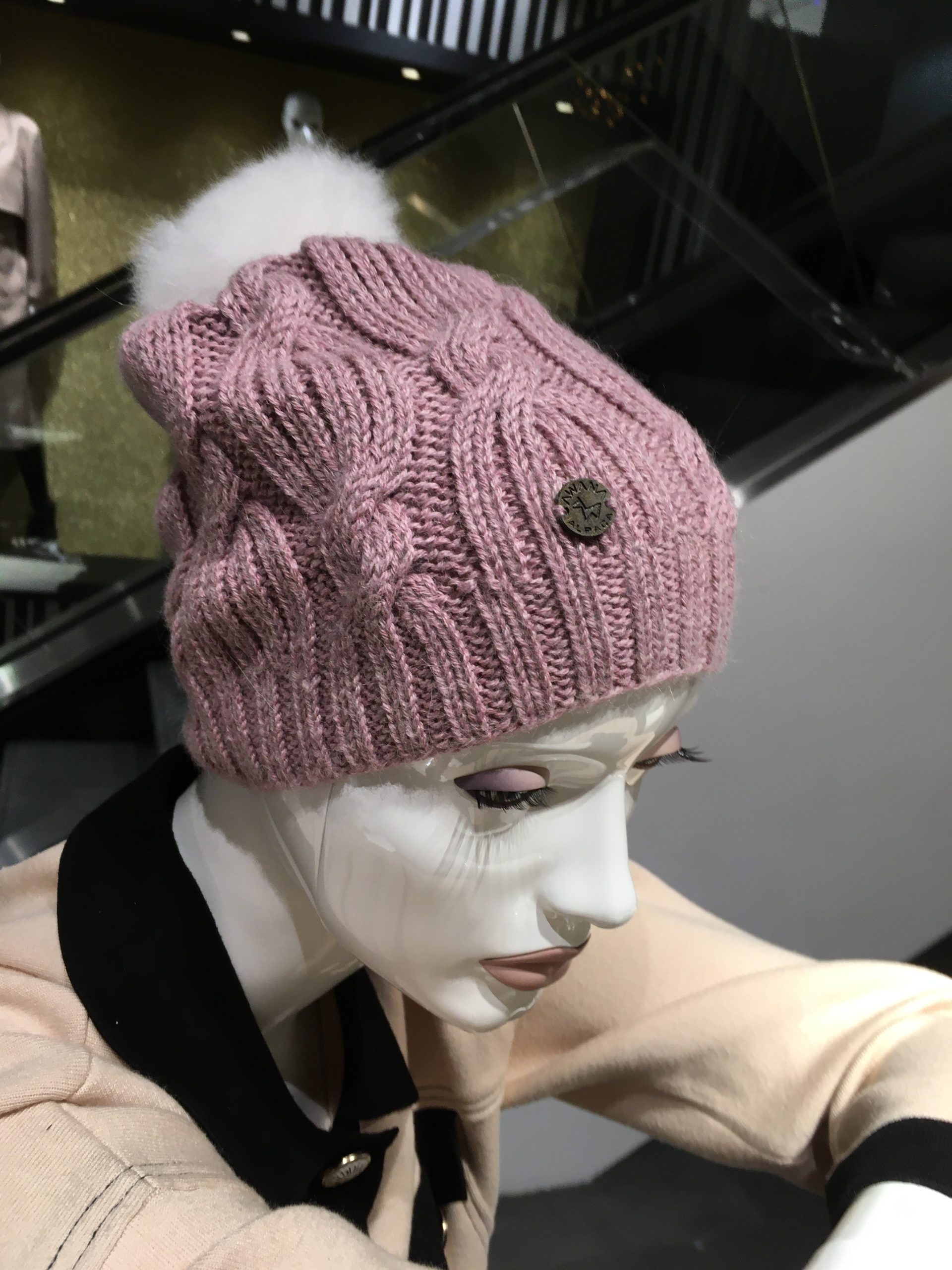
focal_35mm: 29
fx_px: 1063
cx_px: 476
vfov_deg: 61.7
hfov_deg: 48.2
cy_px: 635
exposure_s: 1/33
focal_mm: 4.15
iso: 25
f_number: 2.2
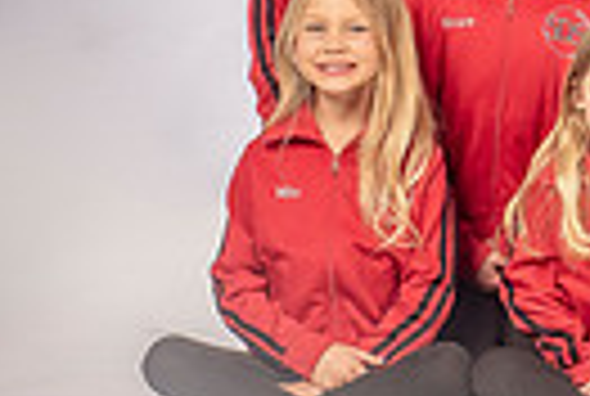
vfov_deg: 6.0
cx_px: 1311
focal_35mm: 226
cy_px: -320
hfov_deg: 8.5
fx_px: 3712
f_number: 7.1
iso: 500
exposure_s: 1/160
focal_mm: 50
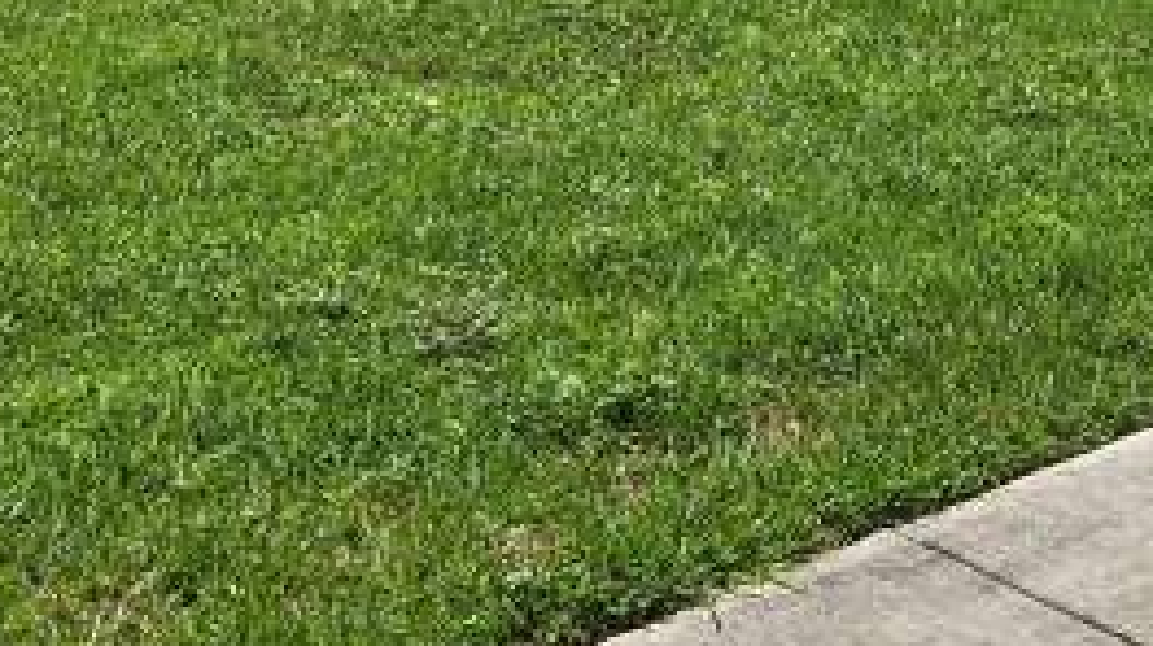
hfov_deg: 26.2
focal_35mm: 76
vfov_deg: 14.1
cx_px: 1188
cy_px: -519
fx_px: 2322
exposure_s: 1/3151
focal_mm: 5.4
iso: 25
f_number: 1.8
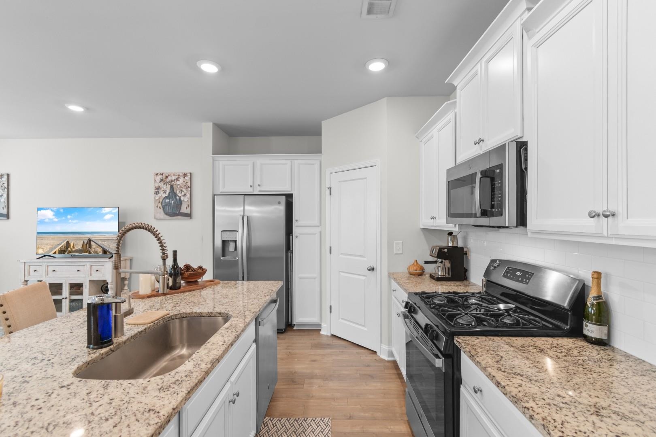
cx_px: 328
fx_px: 273
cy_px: 218
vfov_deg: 77.3
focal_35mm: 15
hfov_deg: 100.4
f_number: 4.5
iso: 100
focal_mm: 10
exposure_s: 1/4
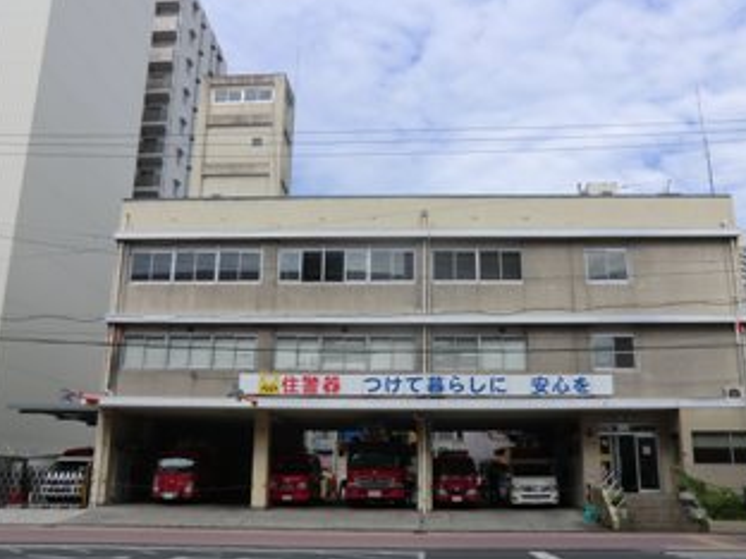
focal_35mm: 33
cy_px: 268
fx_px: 711
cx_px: 396
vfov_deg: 42.9
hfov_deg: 55.3
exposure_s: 1/800
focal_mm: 5.2
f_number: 3.5
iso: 64
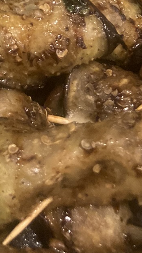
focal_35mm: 100
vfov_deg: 19.1
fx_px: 670
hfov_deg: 11.8
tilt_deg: -50.3
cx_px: -35
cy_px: -113
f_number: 1.8
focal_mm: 3.99
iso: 250
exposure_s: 1/40
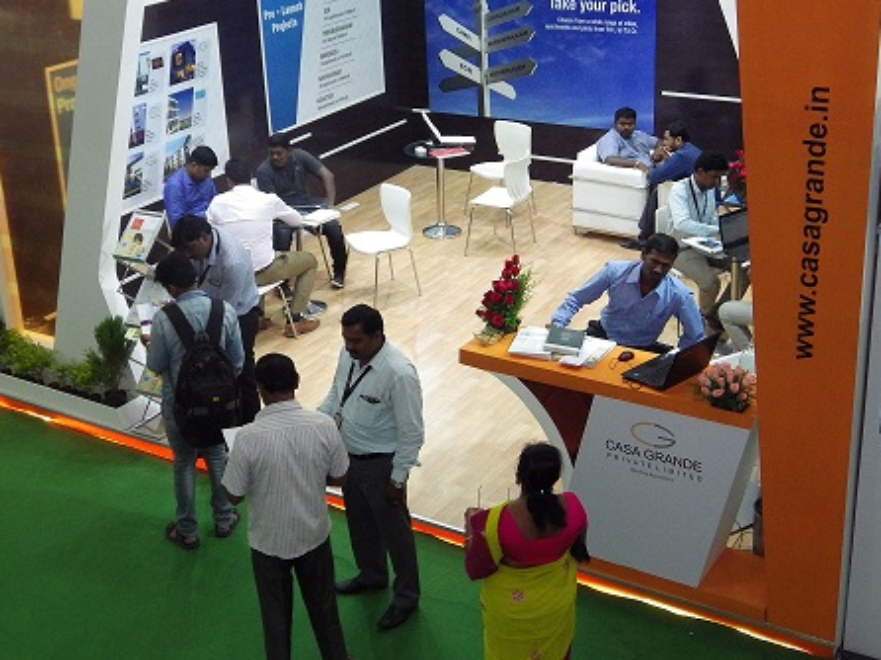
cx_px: 379
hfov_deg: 36.1
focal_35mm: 53
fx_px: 1348
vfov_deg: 27.4
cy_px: 235
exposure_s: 1/50
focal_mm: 7.4
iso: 400
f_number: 3.6
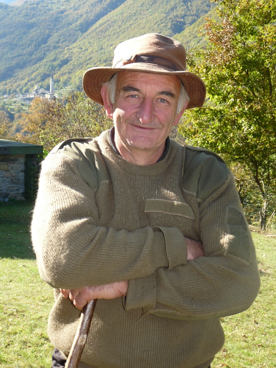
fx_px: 510
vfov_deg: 39.7
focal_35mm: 48
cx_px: 138
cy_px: 184
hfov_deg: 30.3
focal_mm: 8.5
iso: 100
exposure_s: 1/200
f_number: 4
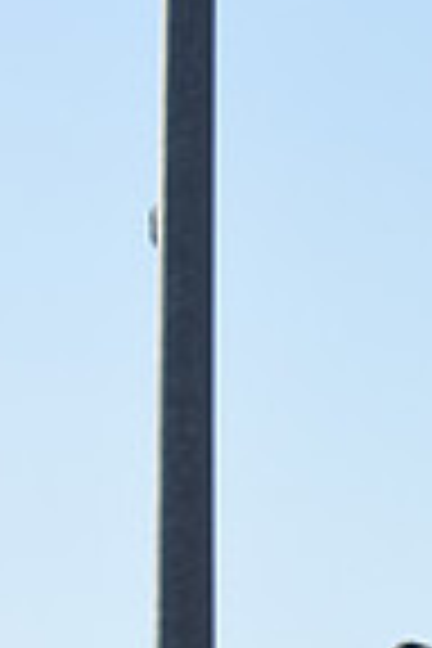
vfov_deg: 4.3
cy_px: 745
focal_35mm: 482
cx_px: 1256
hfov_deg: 2.8
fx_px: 8675
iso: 250
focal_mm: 80
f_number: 9
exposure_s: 1/500
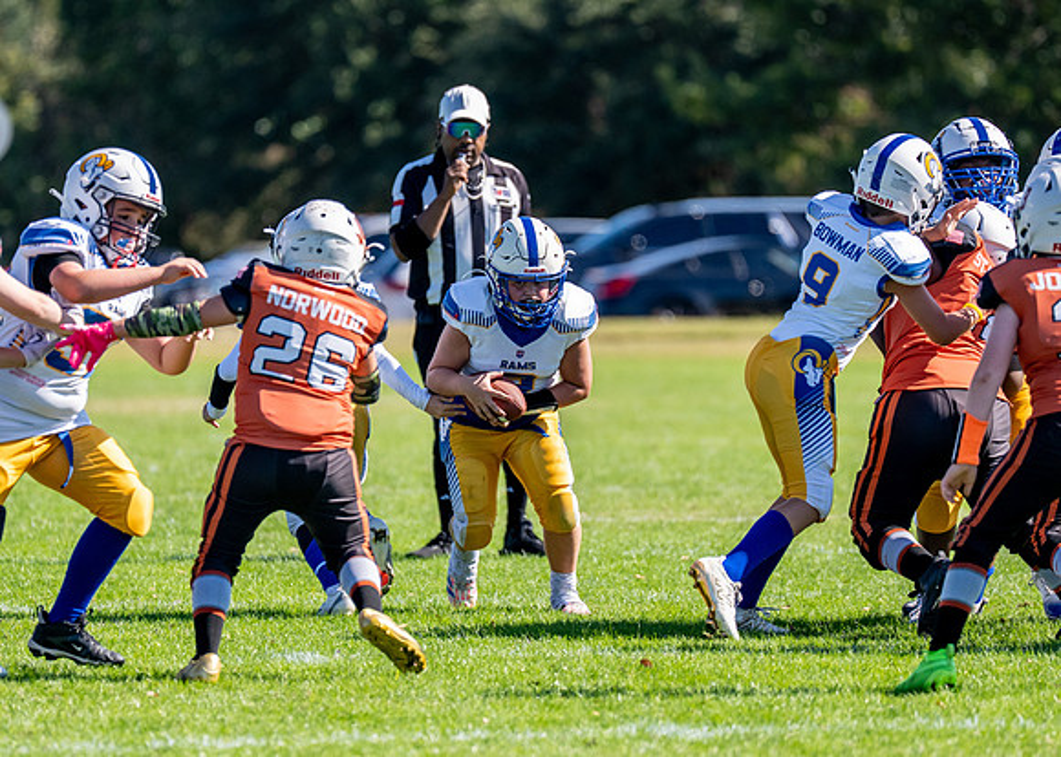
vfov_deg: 3.5
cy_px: 389
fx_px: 12310
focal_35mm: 409
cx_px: 495
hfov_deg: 4.9
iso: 250
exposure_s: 1/3200
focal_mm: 200
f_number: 2.8
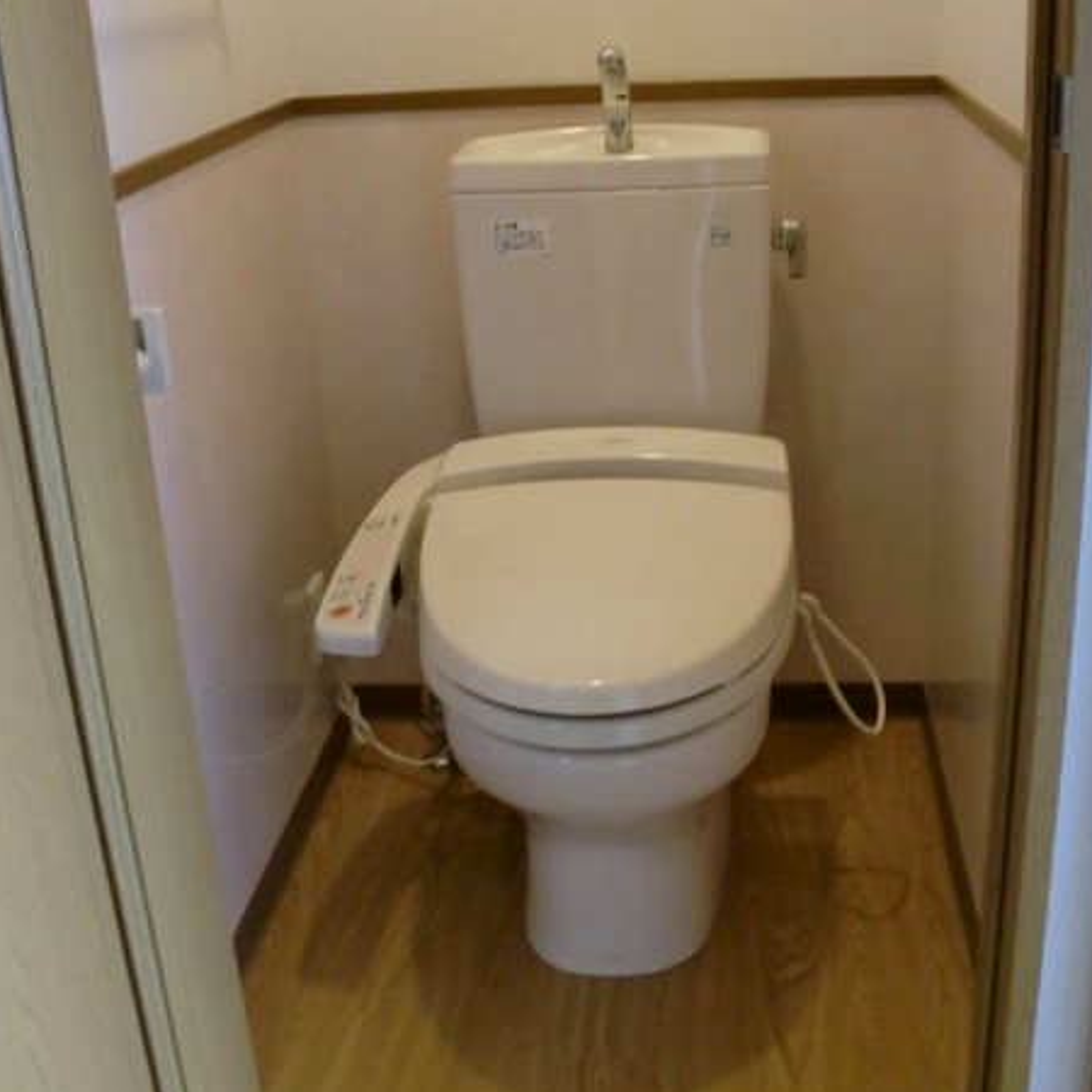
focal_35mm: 44
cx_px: 614
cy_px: 541
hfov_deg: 38.3
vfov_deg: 38.3
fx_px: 1570
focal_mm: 6.3
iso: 500
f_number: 3.1
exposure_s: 1/60
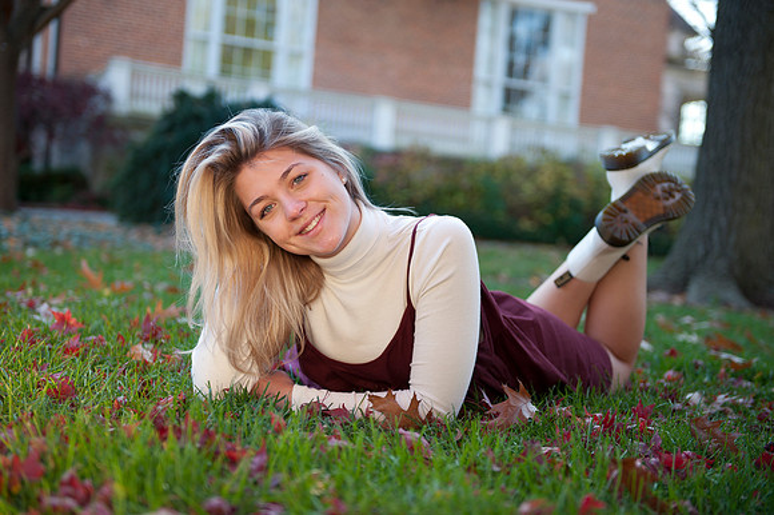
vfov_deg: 24.2
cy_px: 258
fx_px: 1203
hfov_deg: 35.7
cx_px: 387
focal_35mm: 56
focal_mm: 56
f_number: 2.8
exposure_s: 1/200
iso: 100
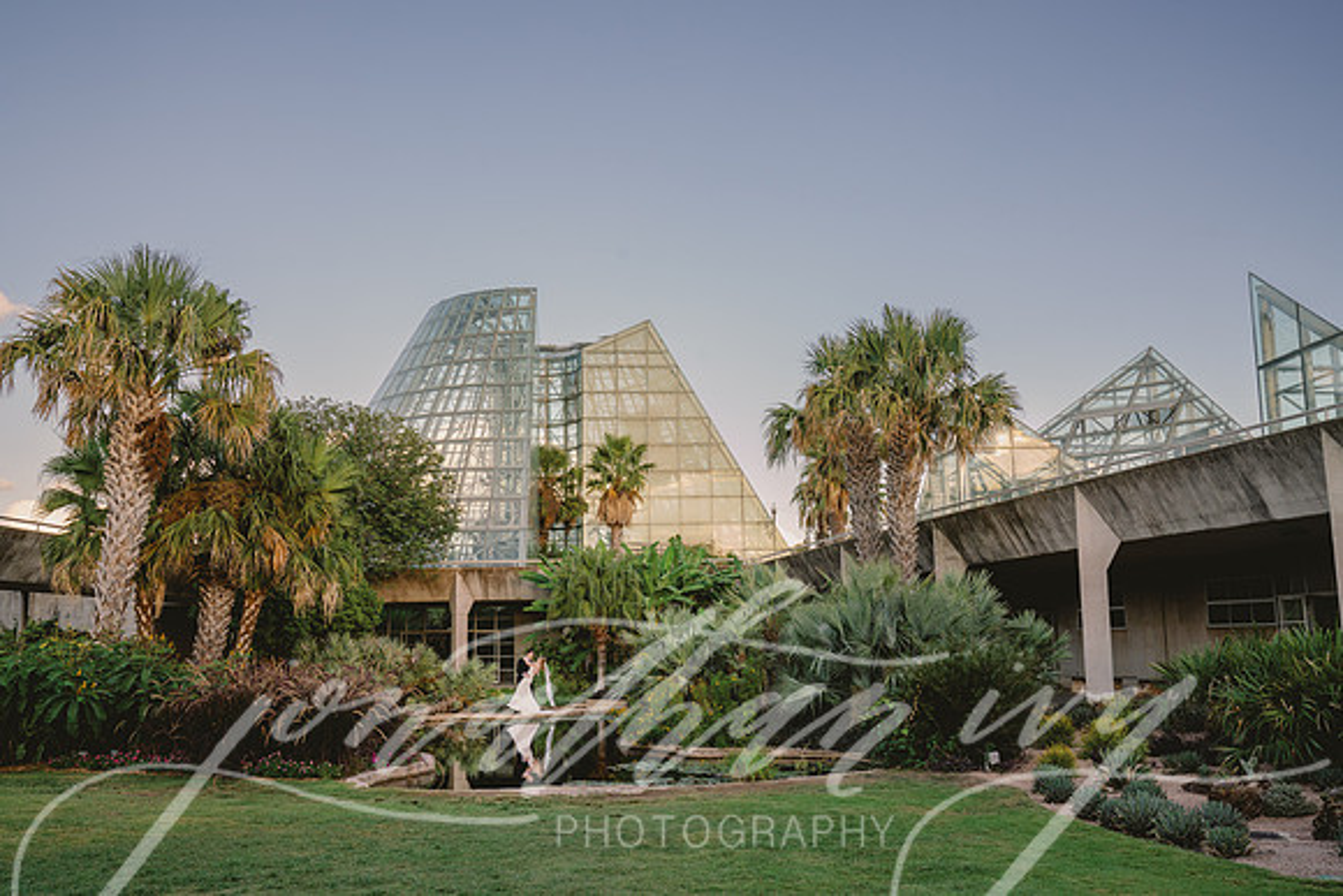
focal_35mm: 33
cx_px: 672
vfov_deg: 40.0
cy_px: 448
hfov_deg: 57.2
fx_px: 1231
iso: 200
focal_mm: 33
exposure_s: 1/125
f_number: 8
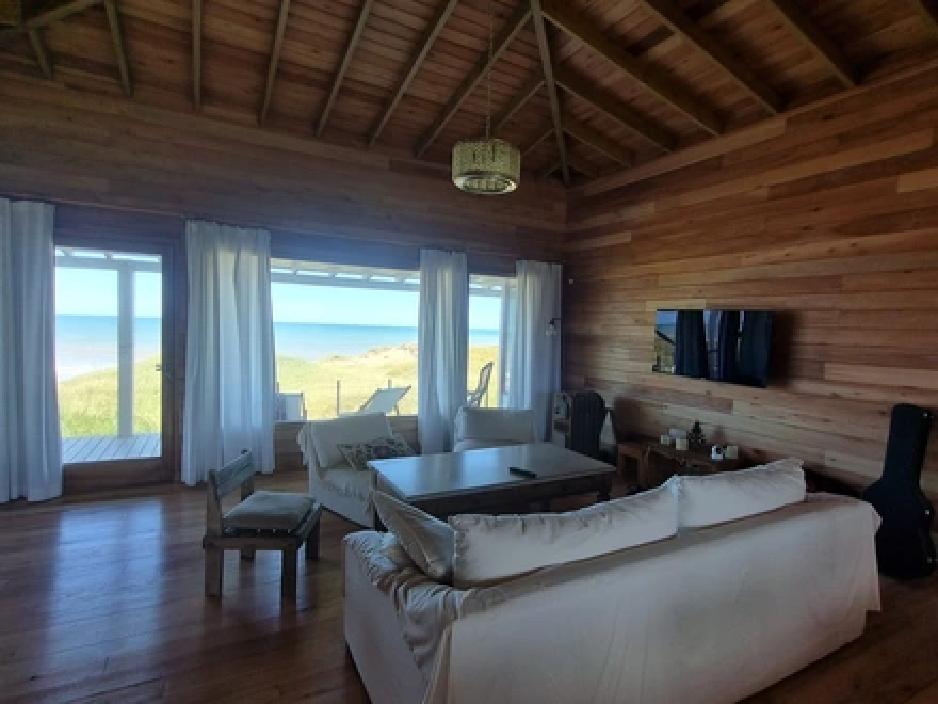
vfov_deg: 89.9
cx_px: 469
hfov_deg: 106.2
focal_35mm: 13
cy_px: 352
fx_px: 352
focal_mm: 1.74
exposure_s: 1/176
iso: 50
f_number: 2.2
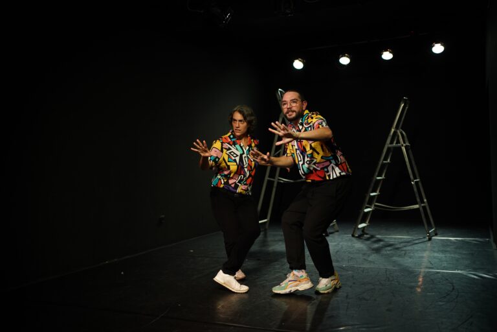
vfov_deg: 37.9
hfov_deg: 54.4
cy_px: 166
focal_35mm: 35
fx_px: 483
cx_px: 248
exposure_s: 1/125
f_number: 1.8
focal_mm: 35
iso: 320
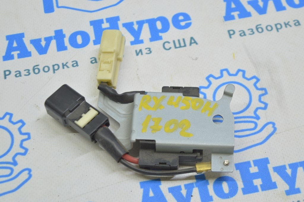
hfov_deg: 24.6
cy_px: 101
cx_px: 152
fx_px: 696
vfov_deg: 16.5
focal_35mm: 82
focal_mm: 55
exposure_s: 1/20
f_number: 5.6
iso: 400
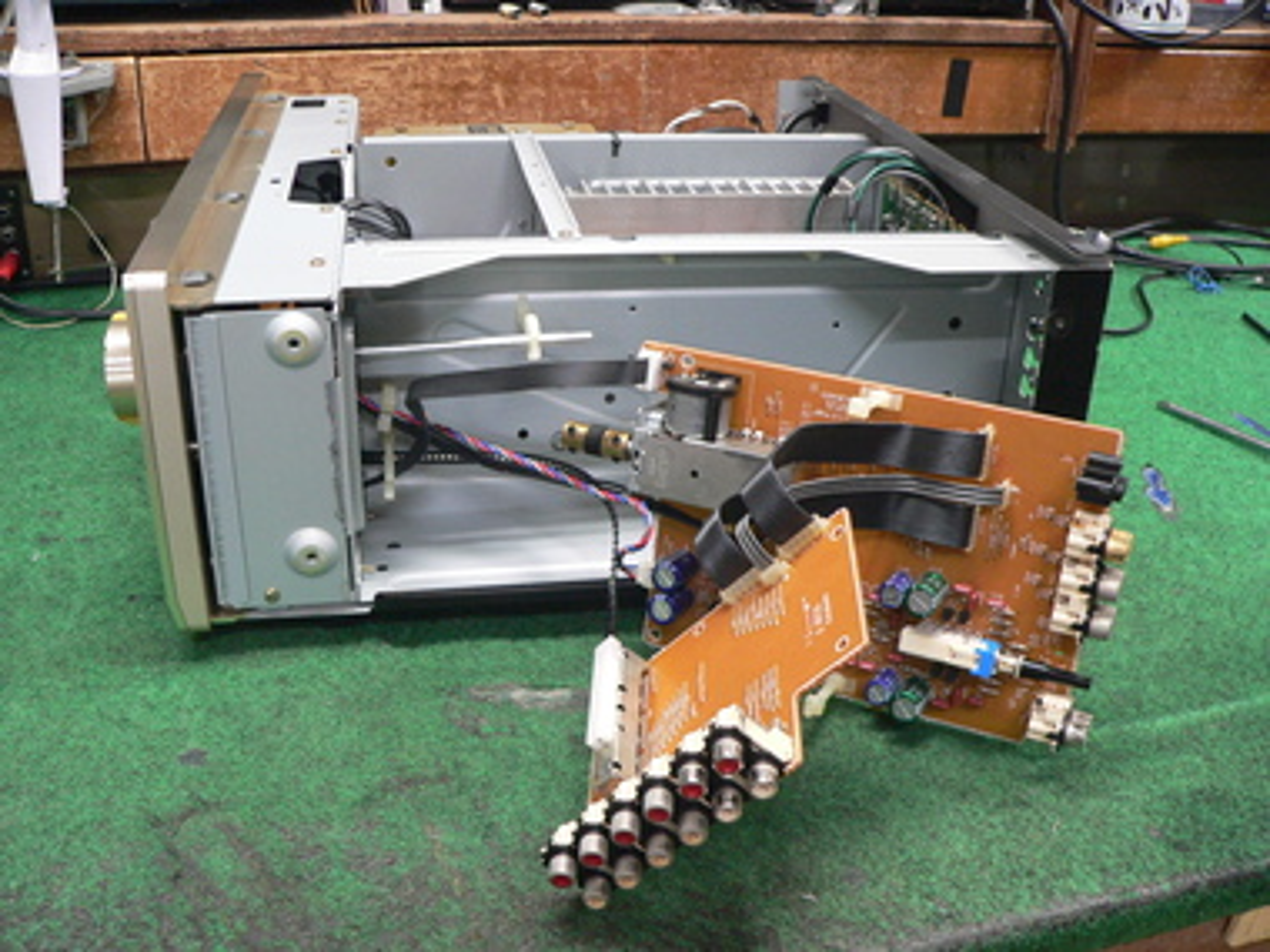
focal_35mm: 36
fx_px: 1321
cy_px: 476
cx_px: 635
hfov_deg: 51.4
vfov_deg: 39.7
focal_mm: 6
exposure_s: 1/13
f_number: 2.8
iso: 200
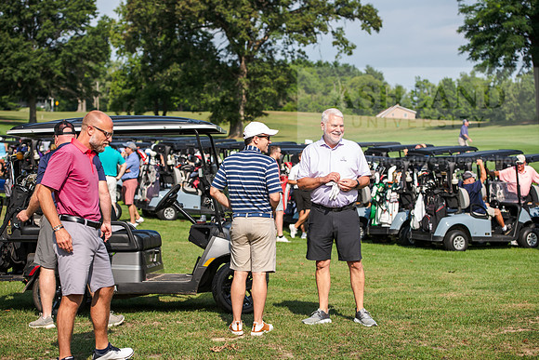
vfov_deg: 17.5
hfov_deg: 26.0
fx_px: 1168
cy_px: 180
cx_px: 270
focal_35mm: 78
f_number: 4
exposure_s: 1/500
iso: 80
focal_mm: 78
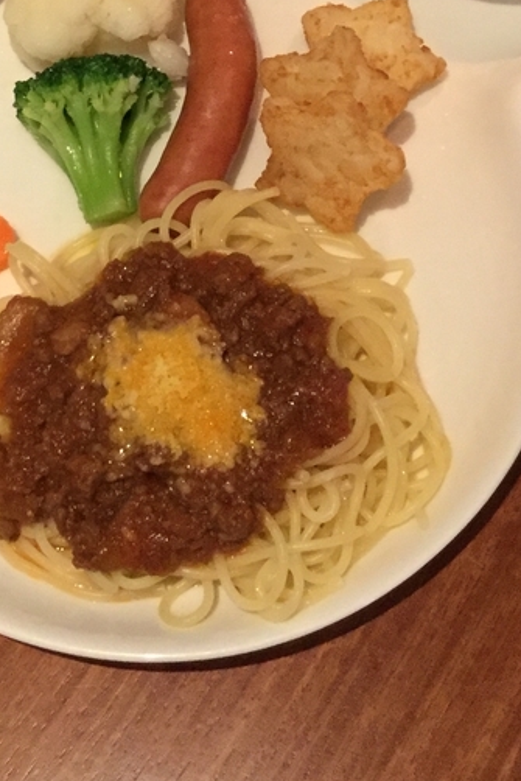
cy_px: 107
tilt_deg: -61.0
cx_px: 152
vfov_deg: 25.6
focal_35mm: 77
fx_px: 1670
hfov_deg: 17.7
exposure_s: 1/30
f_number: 2.4
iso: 160
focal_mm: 3.3
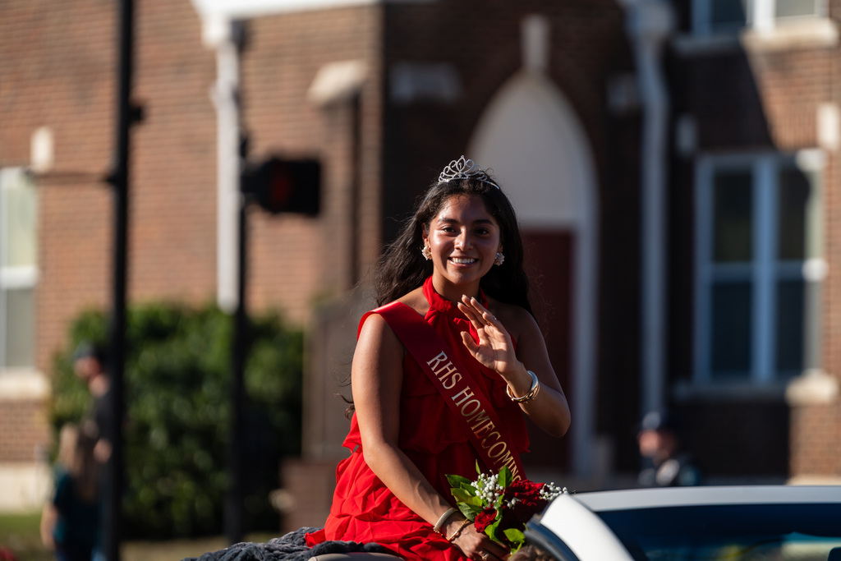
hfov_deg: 7.4
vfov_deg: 4.9
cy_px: 280
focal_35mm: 280
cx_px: 420
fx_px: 6542
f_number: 4
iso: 160
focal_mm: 280
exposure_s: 1/2500
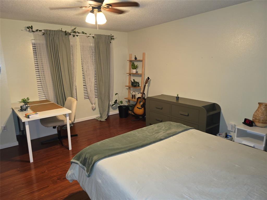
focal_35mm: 23
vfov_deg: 58.9
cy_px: 100
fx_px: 177
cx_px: 134
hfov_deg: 73.9
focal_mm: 6.3
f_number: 1.7
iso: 160
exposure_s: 1/12
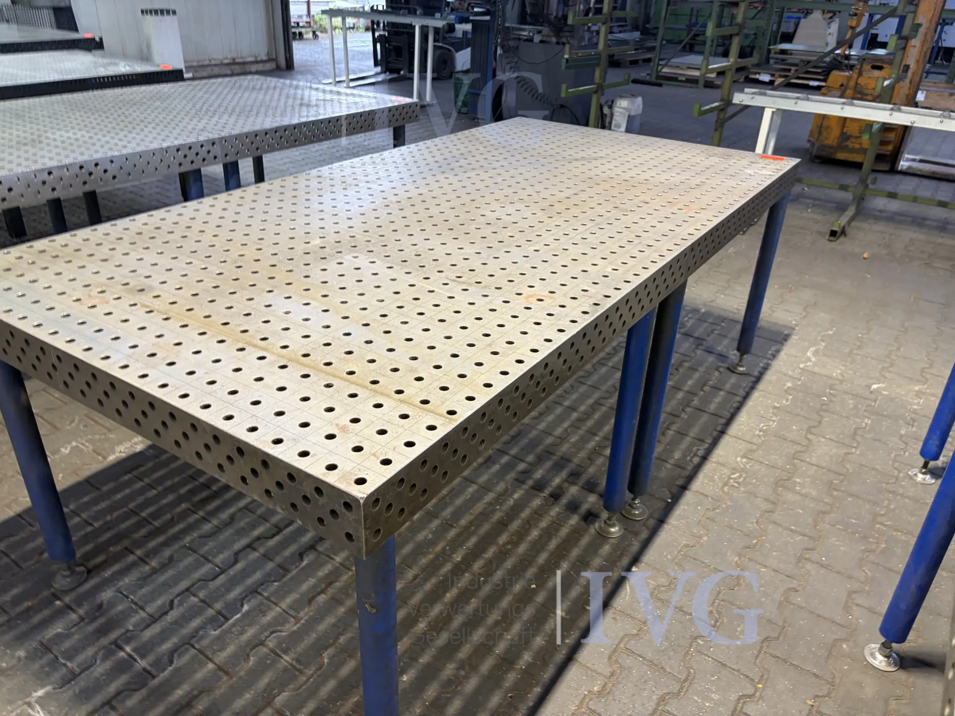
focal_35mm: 26
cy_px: 358
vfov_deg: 53.1
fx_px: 717
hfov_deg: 67.3
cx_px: 478
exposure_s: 1/50
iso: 100
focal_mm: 5.96
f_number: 1.6
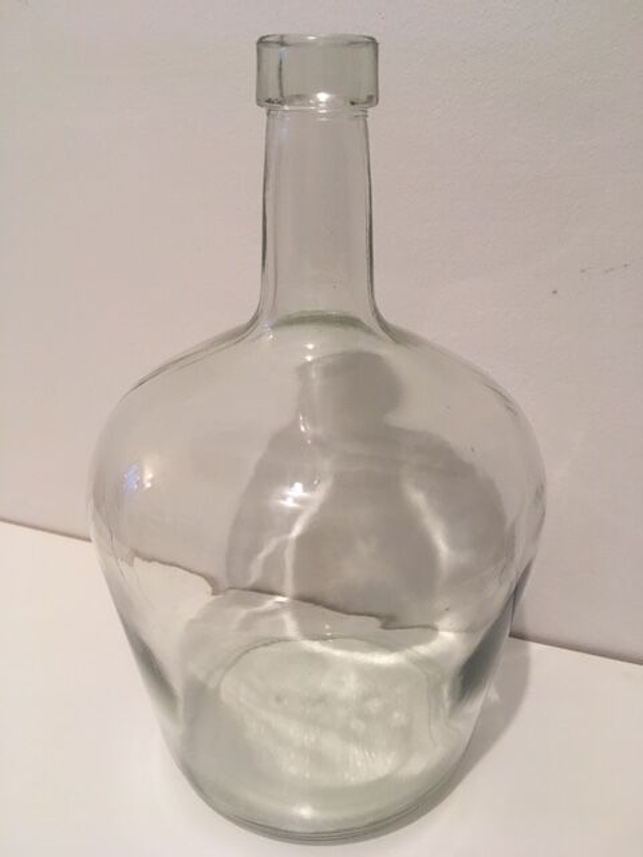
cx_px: 322
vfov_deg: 61.7
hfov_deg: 48.2
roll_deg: -0.1
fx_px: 718
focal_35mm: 29
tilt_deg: -23.8
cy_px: 428
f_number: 2.2
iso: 125
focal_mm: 4.15
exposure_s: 1/33
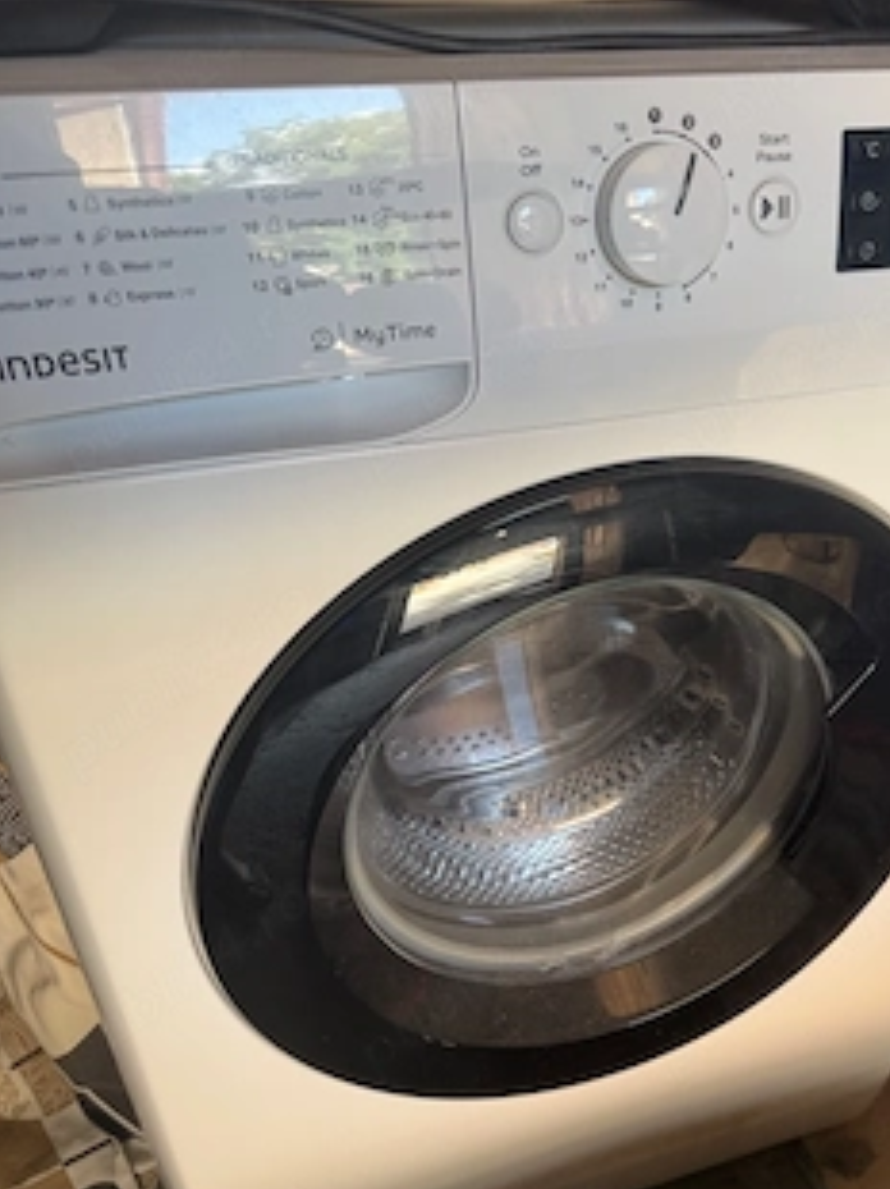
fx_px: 1064
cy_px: 725
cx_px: 560
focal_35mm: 31
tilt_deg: -37.5
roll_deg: +0.6
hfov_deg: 45.0
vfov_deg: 57.8
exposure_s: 1/121
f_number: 1.78
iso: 160
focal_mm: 6.76
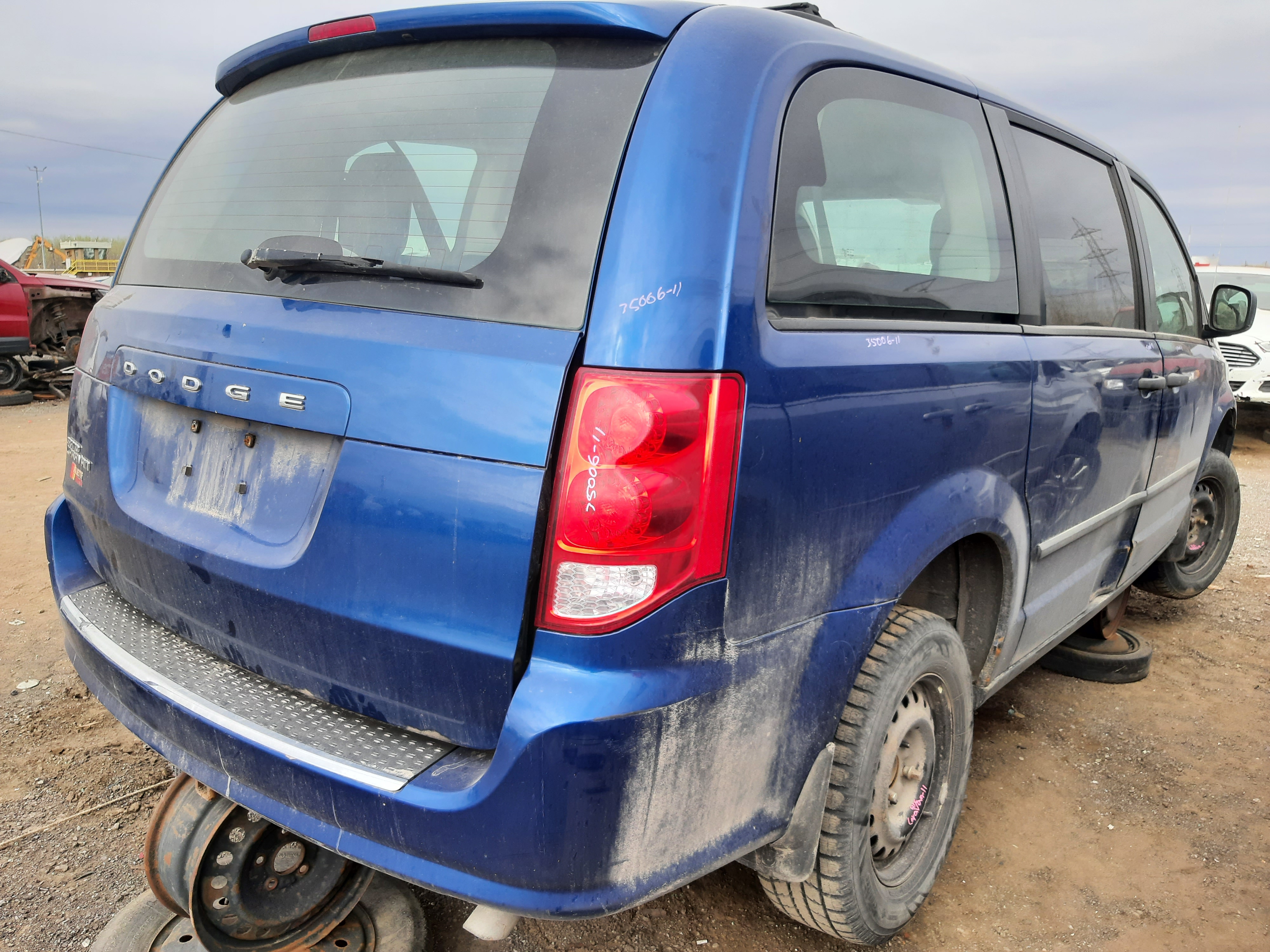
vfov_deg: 53.1
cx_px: 635
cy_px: 476
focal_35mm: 26
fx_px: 954
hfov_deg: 67.3
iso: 40
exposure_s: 1/425
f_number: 1.7
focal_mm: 3.92
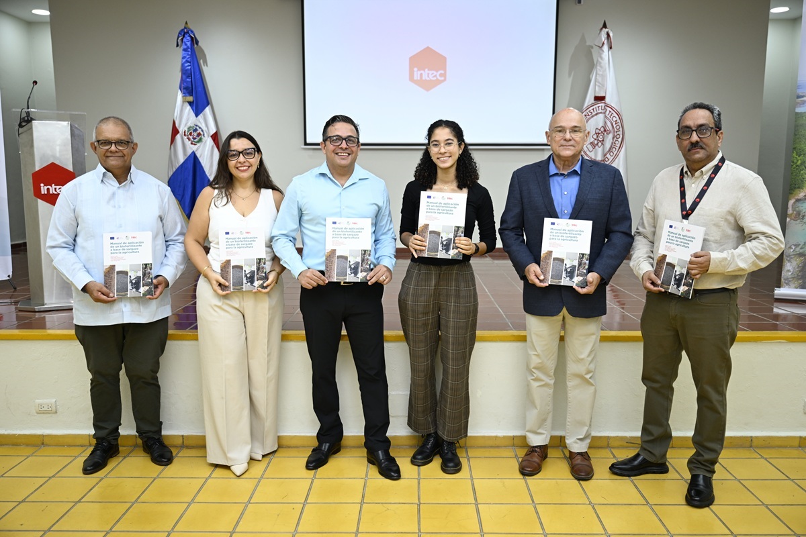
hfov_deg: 61.1
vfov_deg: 43.0
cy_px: 268
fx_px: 683
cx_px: 403
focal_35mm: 30
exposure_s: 1/200
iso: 500
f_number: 2.8
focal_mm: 30.5
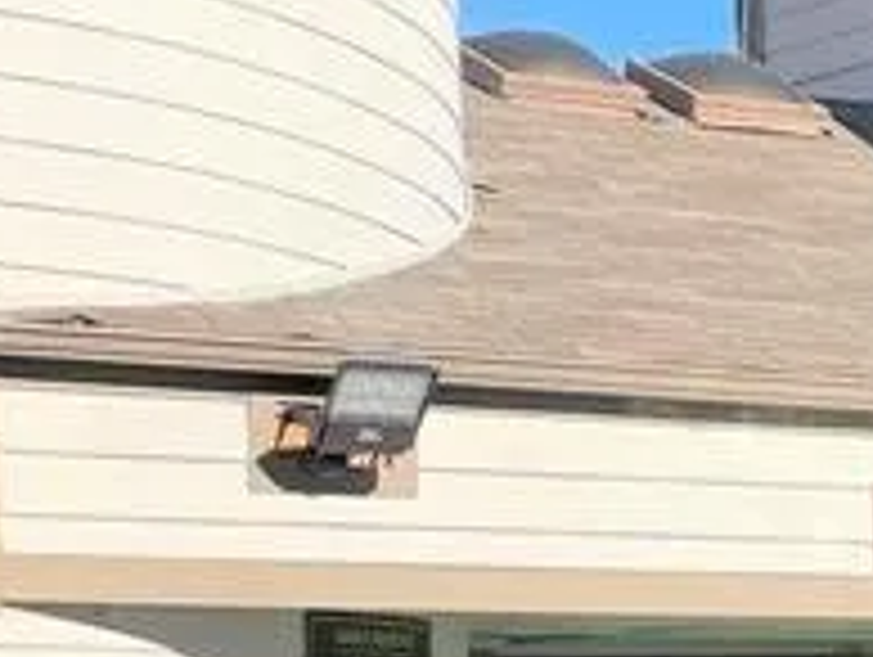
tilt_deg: +0.2
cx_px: 778
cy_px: 824
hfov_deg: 14.2
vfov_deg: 10.6
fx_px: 3459
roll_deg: +0.6
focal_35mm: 137
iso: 32
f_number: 1.6
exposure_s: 1/4831
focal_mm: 4.2
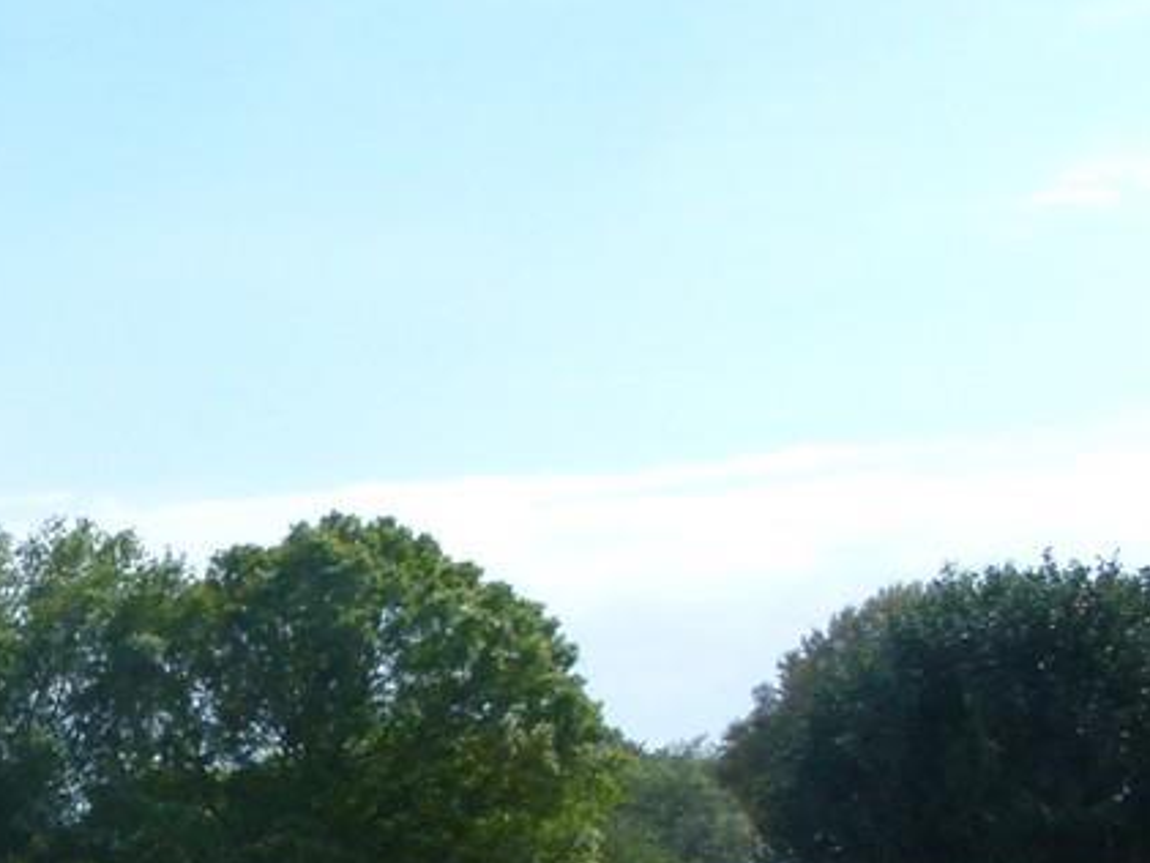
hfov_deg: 18.9
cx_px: -410
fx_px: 3157
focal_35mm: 95
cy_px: 1131
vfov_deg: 14.9
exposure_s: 1/1000
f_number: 4
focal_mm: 4.5
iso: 100
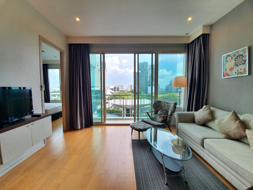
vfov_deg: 89.9
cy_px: 95
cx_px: 126
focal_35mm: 13
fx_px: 95
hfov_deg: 106.2
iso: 50
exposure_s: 1/149
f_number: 2.2
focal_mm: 1.8
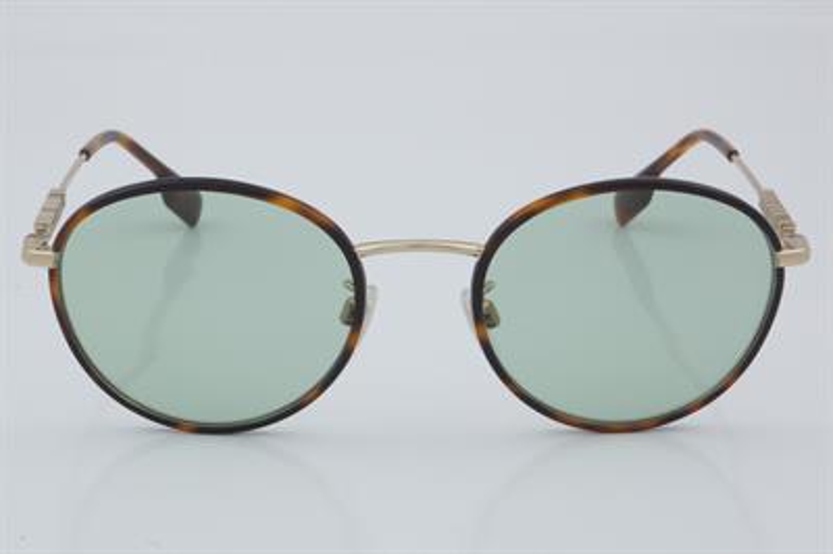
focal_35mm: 82
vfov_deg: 16.5
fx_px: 1907
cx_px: 416
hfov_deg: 24.6
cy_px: 277
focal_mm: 55
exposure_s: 1/4
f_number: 32
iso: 100
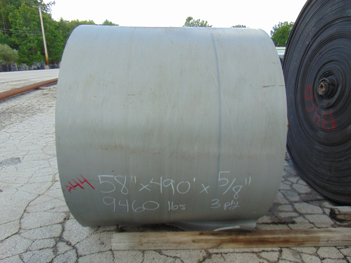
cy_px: 132
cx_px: 176
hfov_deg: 69.4
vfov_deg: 54.9
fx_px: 253
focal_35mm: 25
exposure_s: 1/250
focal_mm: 4.5
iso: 80
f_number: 3
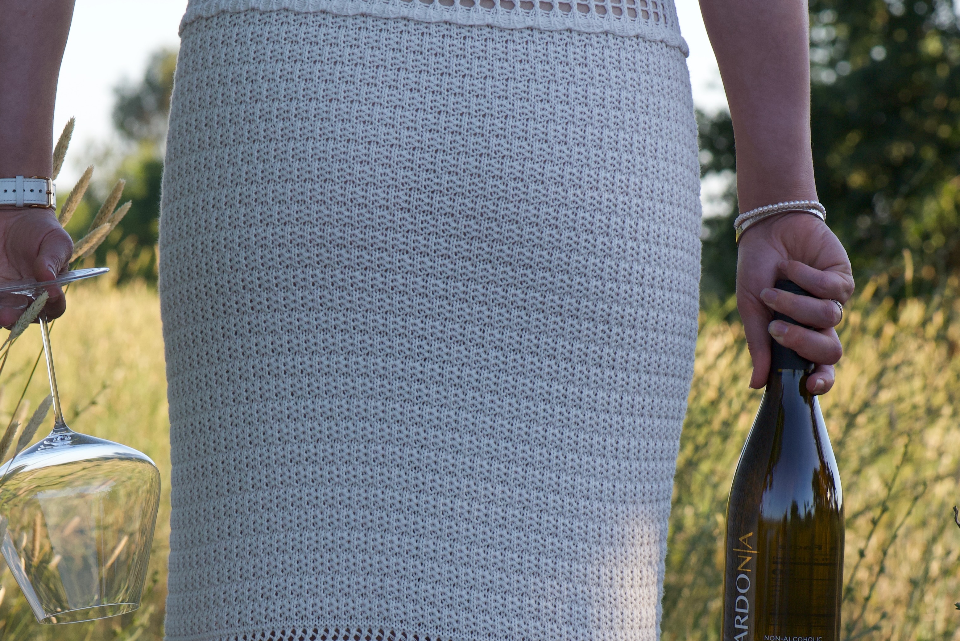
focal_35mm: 203
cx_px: 308
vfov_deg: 6.8
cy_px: 561
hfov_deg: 10.1
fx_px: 5415
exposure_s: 1/320
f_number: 9
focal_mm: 105
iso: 800
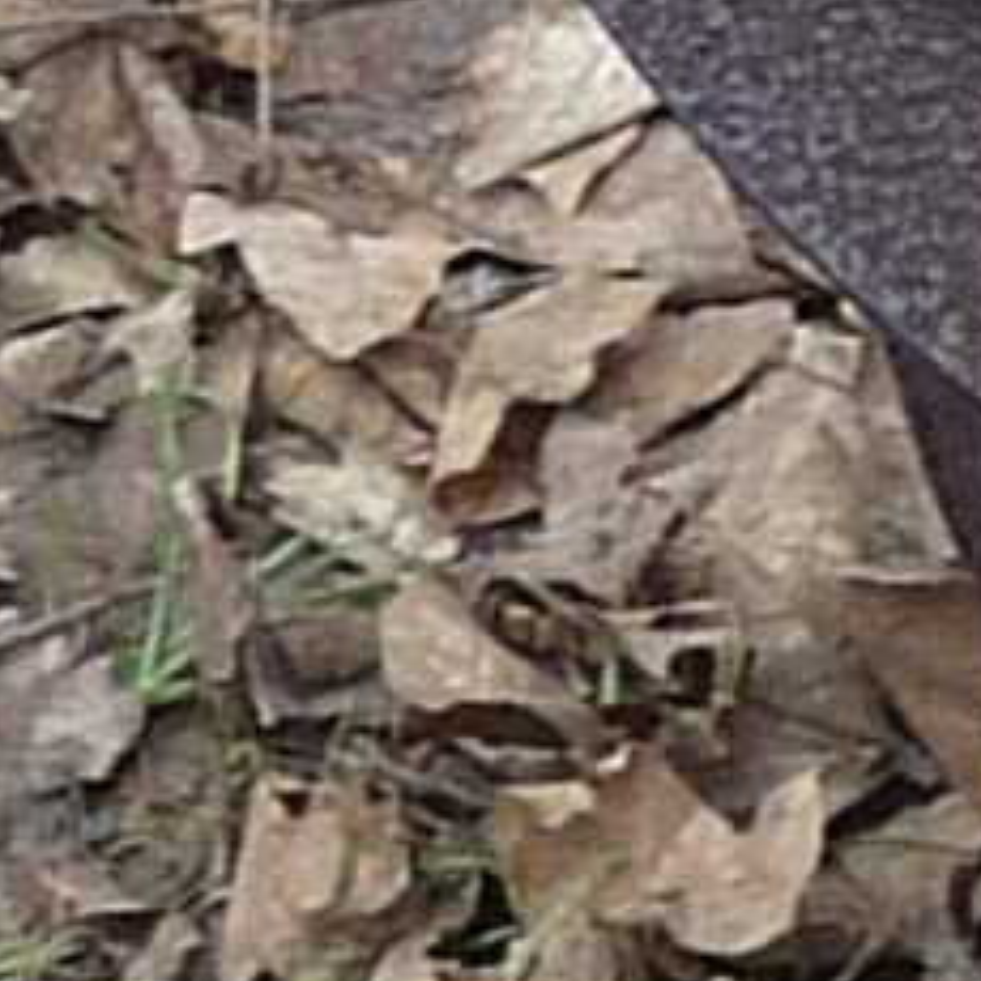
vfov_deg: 4.6
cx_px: 3020
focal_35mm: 377
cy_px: -115
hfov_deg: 4.5
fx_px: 12088
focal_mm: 5
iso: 100
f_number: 3.4
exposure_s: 1/50
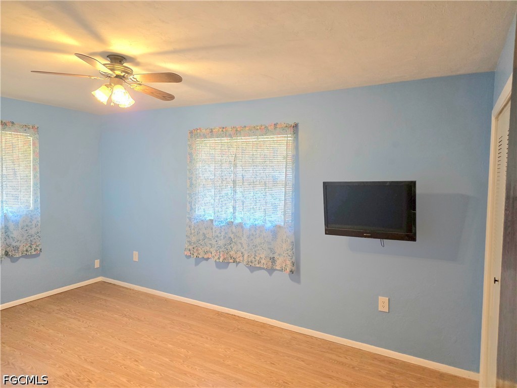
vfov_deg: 58.9
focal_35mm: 23
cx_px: 258
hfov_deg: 73.9
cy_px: 194
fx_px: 344
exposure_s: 1/120
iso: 400
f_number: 1.7
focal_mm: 6.25
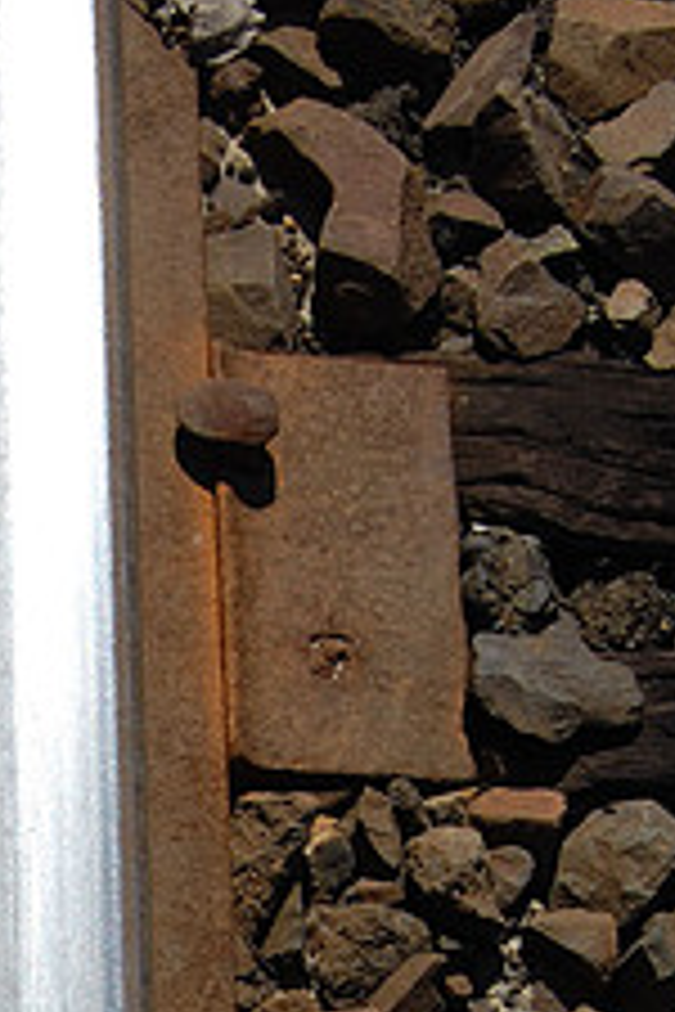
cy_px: 1214
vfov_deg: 16.9
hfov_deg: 11.7
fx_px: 3262
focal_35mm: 116
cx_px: -18
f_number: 11
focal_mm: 30
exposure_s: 1/500
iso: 200
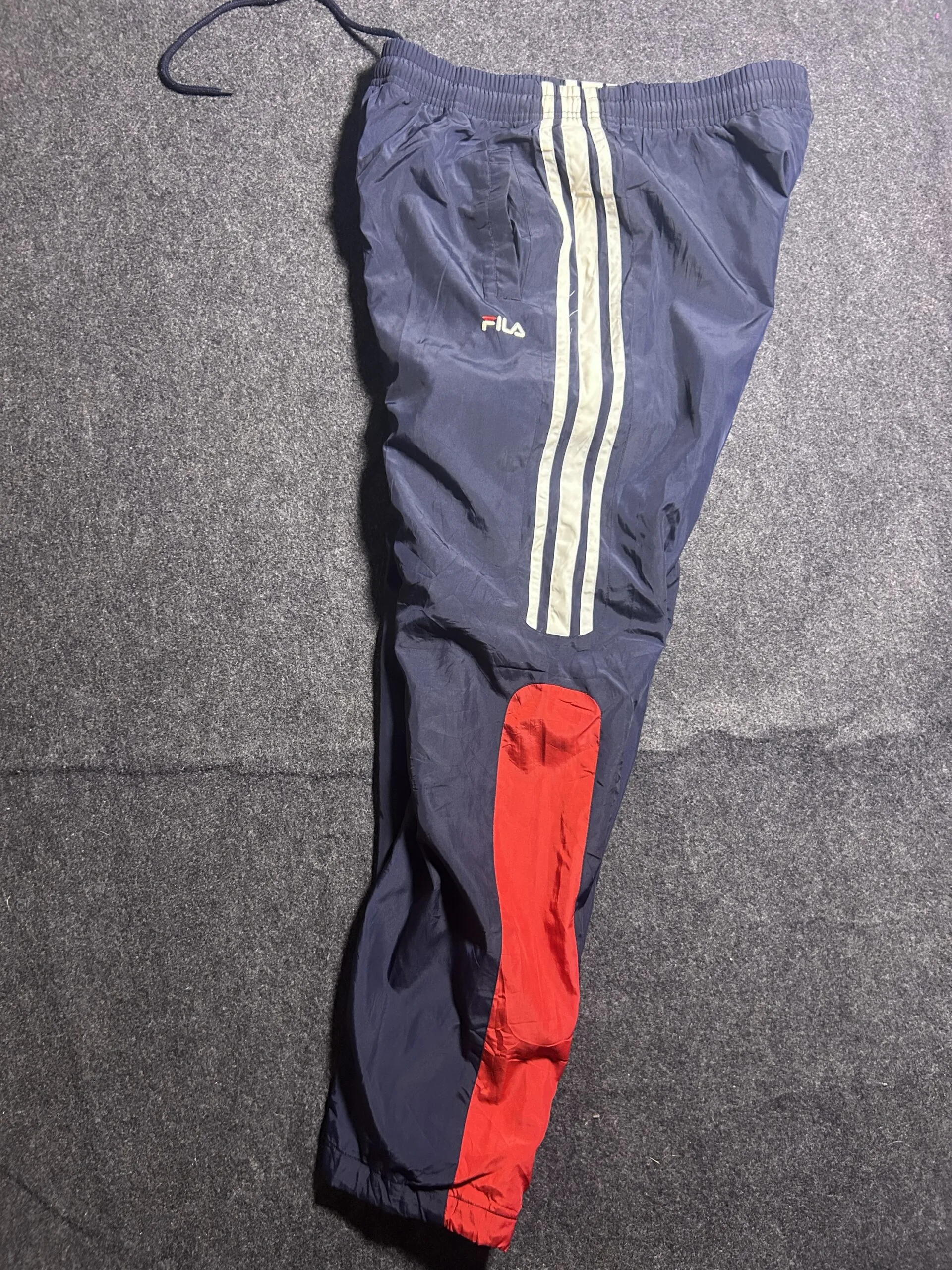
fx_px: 953
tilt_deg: -58.7
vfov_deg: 67.3
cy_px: 635
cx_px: 476
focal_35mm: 26
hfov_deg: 53.1
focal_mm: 5.7
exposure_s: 1/50
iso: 400
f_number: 1.5
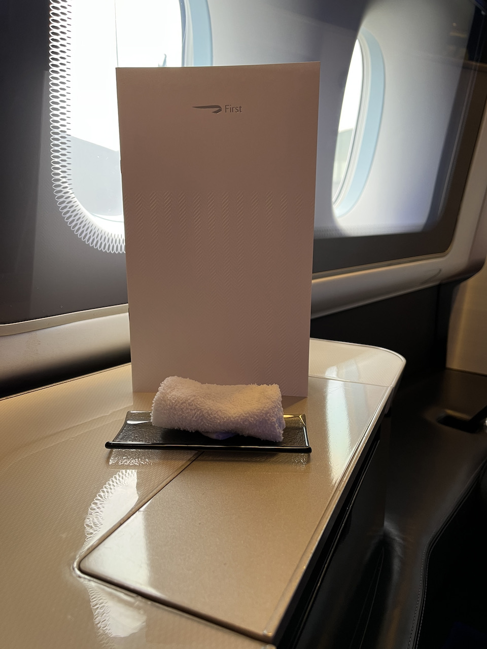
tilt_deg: -12.9
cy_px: 324
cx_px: 244
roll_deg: +0.6
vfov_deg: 67.3
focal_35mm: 26
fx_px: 488
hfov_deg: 53.1
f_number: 1.6
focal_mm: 5.1
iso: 64
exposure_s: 1/50
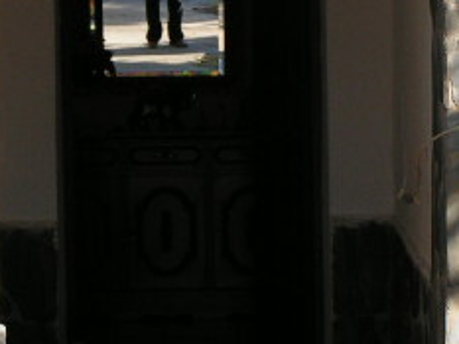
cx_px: 169
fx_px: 3317
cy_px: 0
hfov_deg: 7.9
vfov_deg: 5.9
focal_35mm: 250
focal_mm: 13.9
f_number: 4.5
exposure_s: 1/160
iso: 50
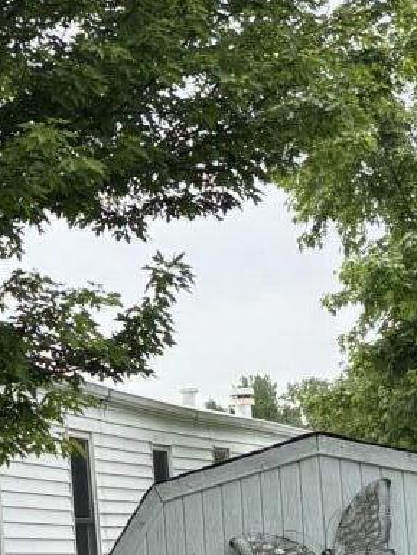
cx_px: -123
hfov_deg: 10.7
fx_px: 2167
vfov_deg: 14.6
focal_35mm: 135
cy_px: 324
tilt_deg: +7.1
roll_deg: +1.7
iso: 50
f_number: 1.6
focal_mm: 5.96
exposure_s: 1/2288
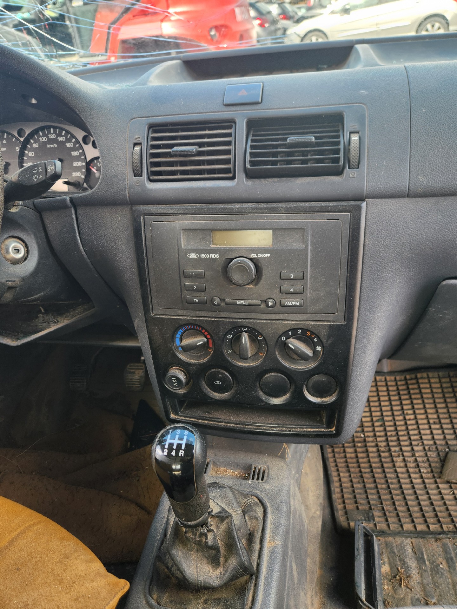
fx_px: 405
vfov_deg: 73.9
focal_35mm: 23
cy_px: 304
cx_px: 228
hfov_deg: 58.9
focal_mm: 5.4
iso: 64
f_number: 1.8
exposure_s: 1/182
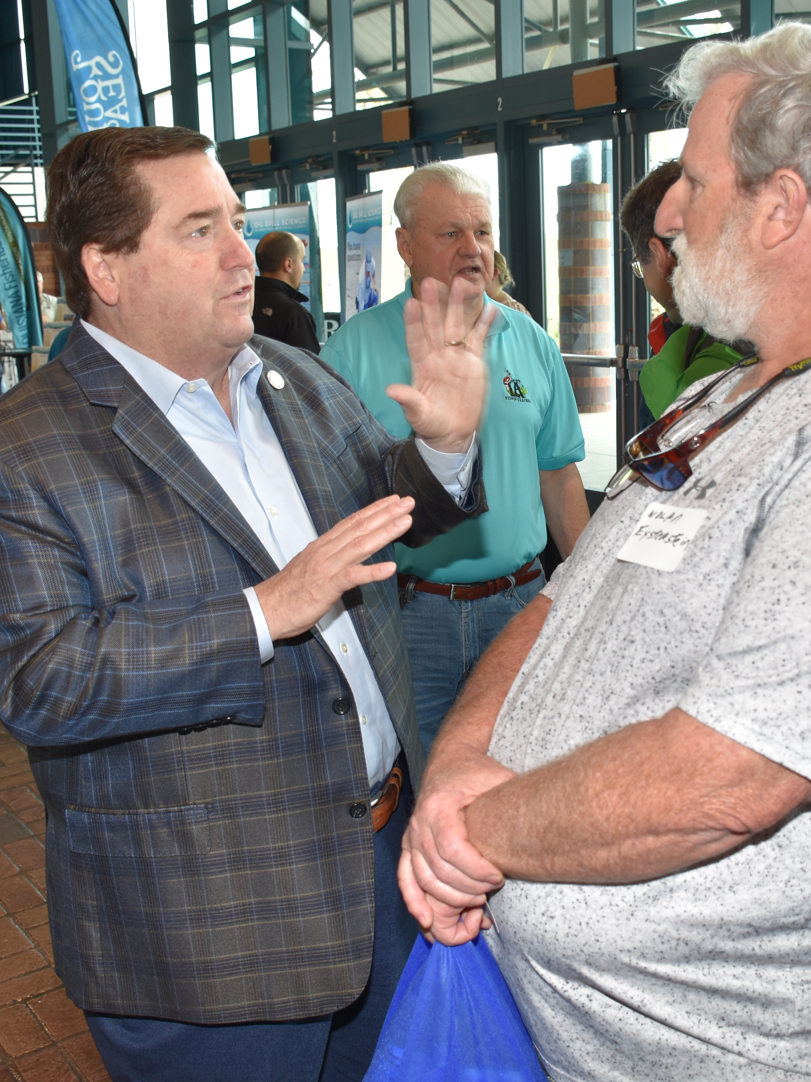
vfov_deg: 47.9
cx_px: 500
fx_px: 1218
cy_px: 541
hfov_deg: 36.6
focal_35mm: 39
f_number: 5
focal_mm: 18
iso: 200
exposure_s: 1/60
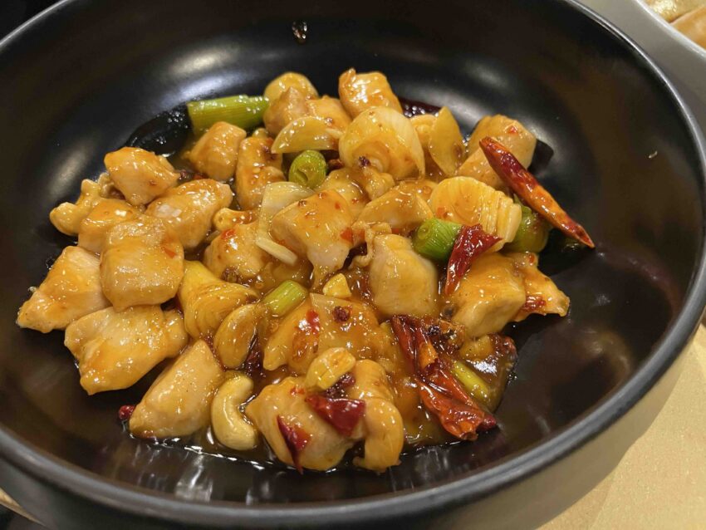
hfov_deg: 67.3
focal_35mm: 26
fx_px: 530
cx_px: 353
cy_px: 265
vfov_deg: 53.1
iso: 500
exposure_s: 1/50
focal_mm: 5.1
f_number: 1.6
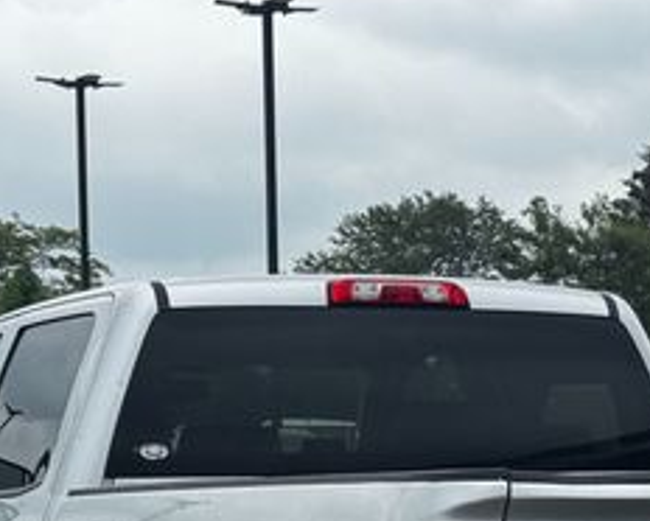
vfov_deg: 11.7
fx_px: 2484
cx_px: 558
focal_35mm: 129
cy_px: 630
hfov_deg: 14.8
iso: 64
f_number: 1.78
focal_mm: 6.76
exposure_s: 1/3096
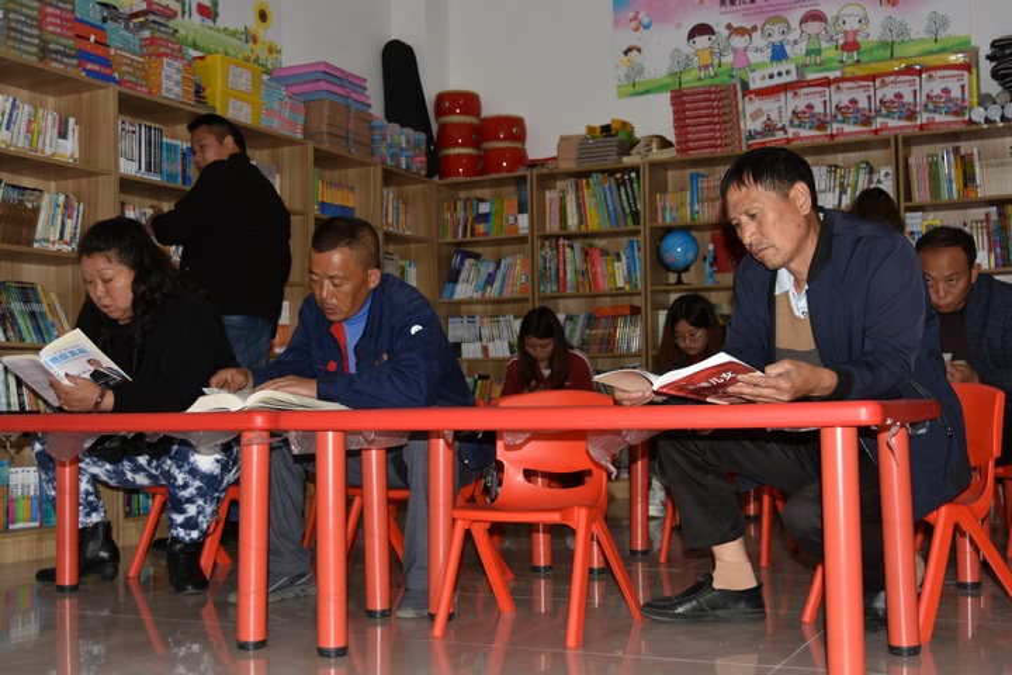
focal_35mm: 42
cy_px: 338
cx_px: 506
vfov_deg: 31.9
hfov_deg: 46.4
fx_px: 1181
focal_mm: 28
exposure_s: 1/60
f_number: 4
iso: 160
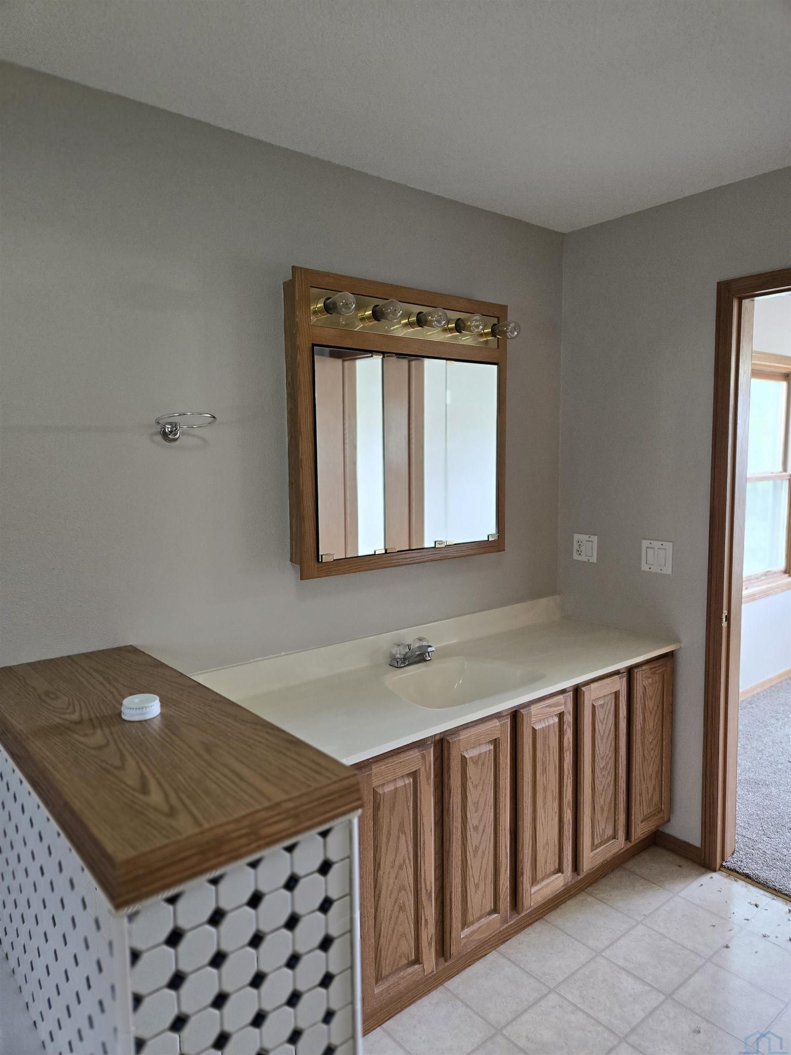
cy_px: 528
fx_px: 701
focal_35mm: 23
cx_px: 396
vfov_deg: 73.9
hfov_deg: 58.9
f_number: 1.8
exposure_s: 1/120
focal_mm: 5.4
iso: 320
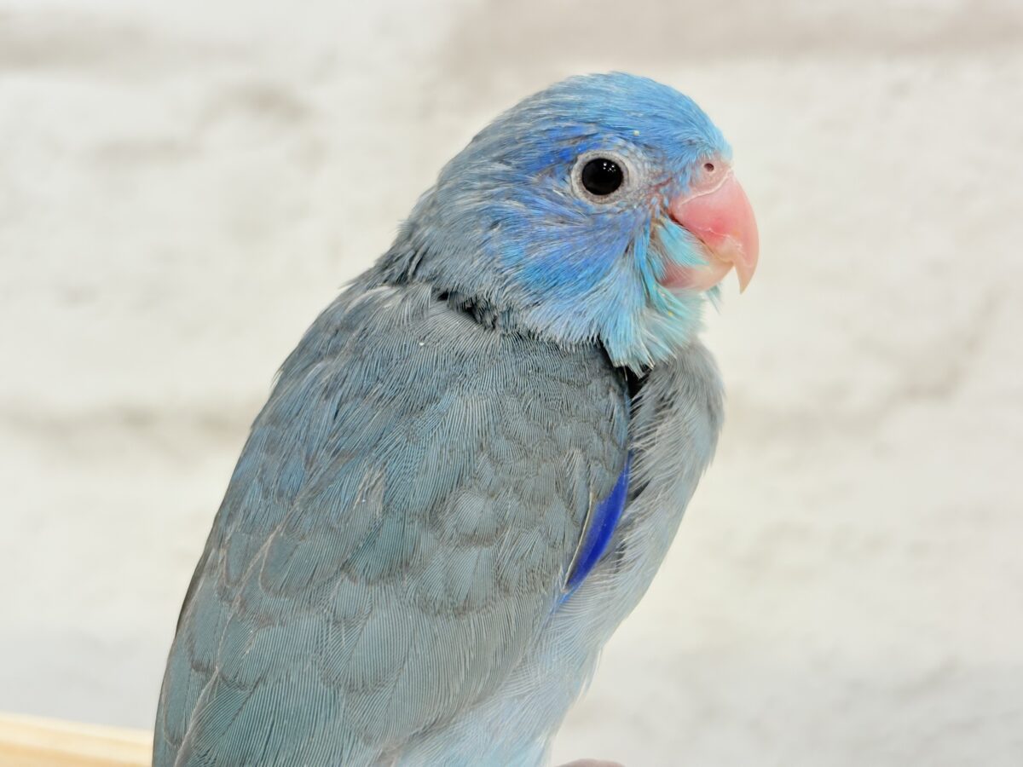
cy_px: 384
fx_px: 1537
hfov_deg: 36.8
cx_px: 512
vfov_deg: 28.0
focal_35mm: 52
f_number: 1.6
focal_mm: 5.96
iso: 100
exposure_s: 1/100
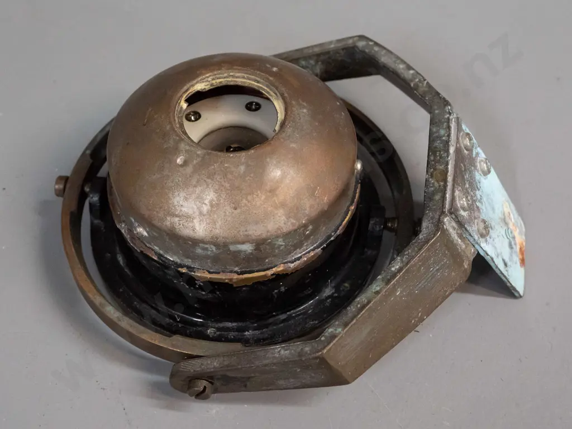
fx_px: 760
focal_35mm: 46
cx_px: 286
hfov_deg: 41.2
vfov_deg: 31.5
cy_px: 214
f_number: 5.6
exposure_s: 1/160
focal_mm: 23
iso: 3200
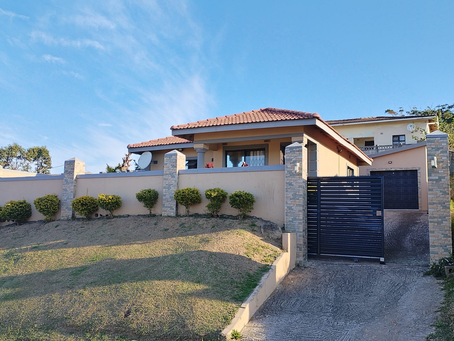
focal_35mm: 35
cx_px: 222
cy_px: 169
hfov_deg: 52.6
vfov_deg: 40.7
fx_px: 459
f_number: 1.8
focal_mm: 4.25
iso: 100
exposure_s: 1/271
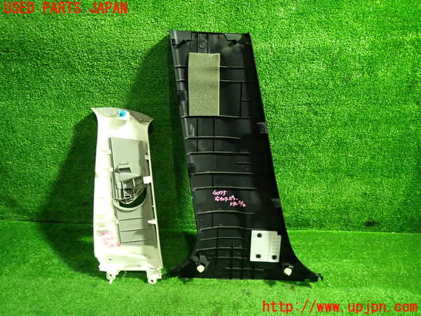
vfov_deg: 54.9
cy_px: 158
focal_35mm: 25
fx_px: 304
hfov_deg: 69.4
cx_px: 210
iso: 400
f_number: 2
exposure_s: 1/30
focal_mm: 4.5
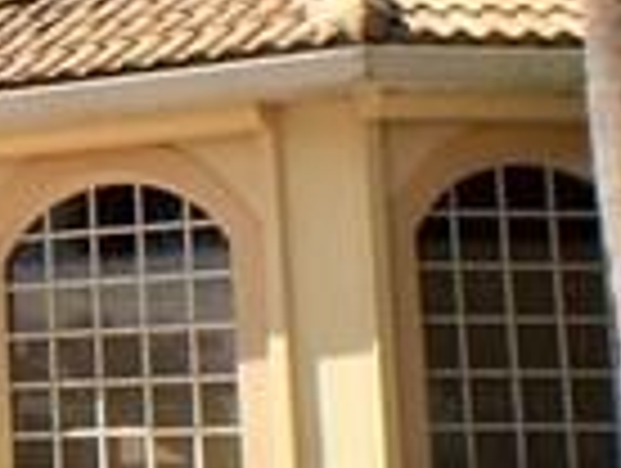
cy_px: 184
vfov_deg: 6.9
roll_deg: -1.4
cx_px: -670
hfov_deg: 8.6
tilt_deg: +9.8
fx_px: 3864
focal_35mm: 215
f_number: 2.2
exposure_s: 1/2083
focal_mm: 4.15
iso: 32
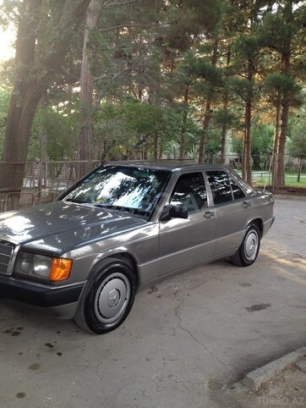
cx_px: 150
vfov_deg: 51.3
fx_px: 424
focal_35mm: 36
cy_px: 202
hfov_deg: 39.7
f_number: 2.4
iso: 50
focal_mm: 4.28
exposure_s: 1/24
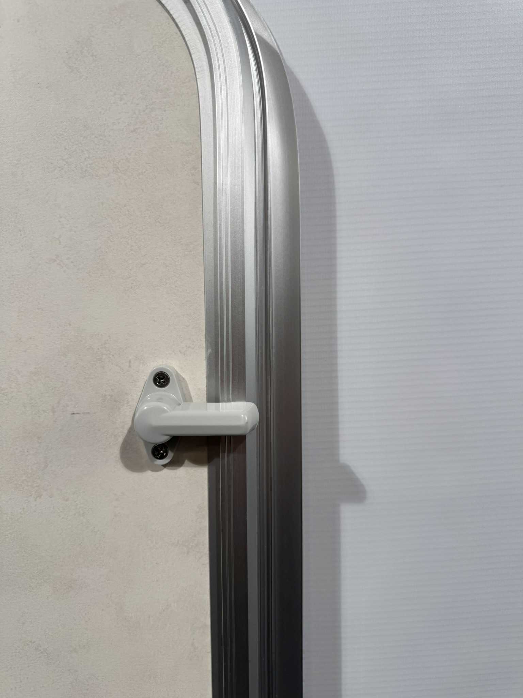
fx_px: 483
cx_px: 262
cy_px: 349
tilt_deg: -4.1
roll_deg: +1.1
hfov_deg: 56.8
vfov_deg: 71.6
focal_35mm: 24
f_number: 1.78
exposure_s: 1/381
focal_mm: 6.76
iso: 80
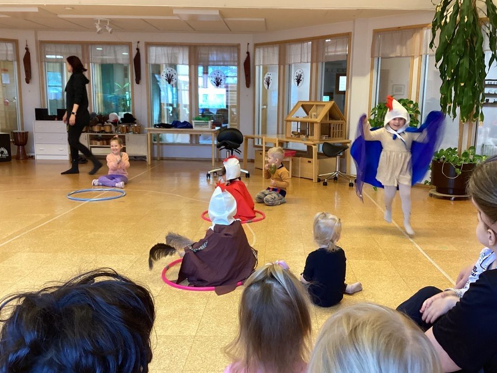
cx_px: 260
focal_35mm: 33
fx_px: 474
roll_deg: -0.8
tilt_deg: -9.3
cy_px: 182
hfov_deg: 55.3
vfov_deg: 43.0
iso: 160
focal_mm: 3.3
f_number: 2.4
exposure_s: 1/50
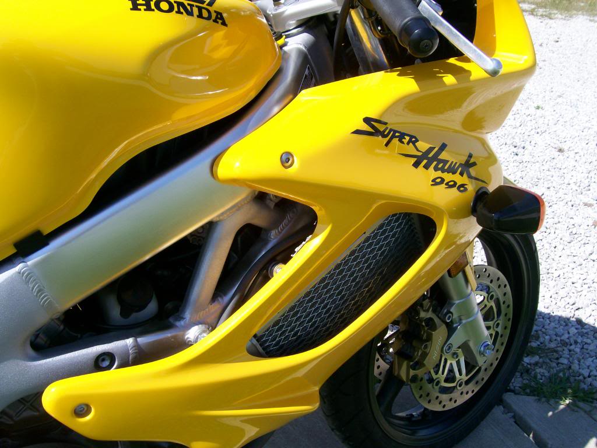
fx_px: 621
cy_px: 224
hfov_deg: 51.4
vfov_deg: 39.7
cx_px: 298
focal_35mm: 36
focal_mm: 6
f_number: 4.8
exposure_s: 1/449
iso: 80
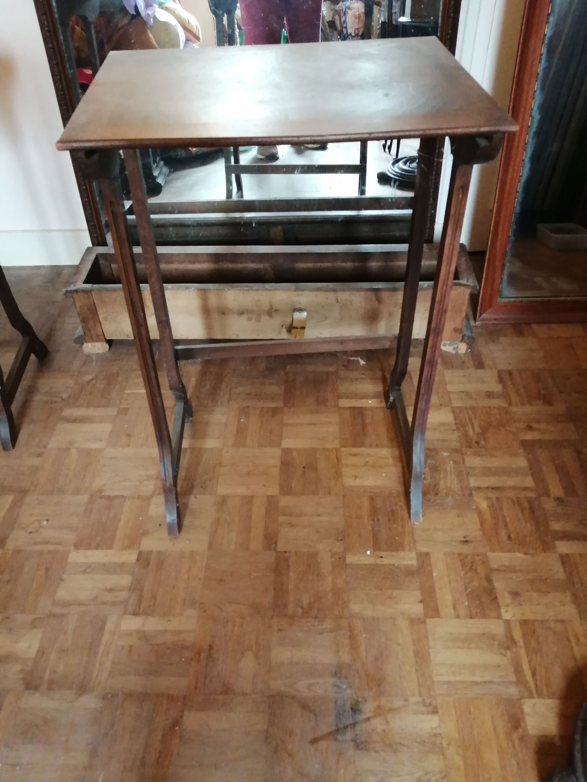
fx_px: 588
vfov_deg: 67.3
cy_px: 391
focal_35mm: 26
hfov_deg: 53.1
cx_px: 294
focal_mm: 3.46
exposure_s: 1/25
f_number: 1.8
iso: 320
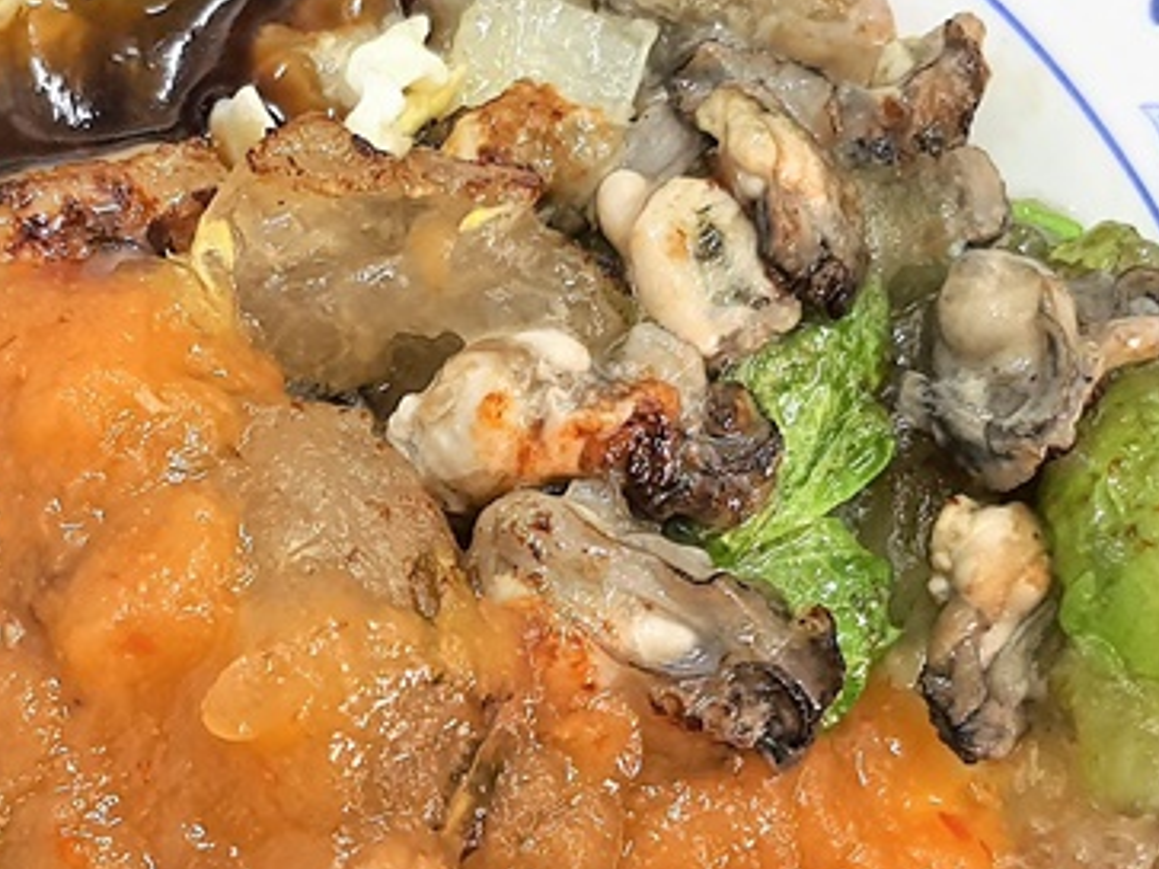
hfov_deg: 22.7
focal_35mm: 86
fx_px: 2878
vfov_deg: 16.9
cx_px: 386
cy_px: 767
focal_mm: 4.32
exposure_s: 1/40
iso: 200
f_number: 1.7
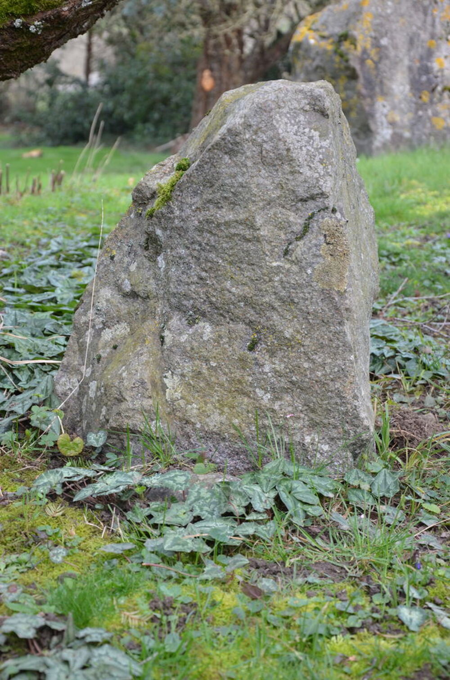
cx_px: 225
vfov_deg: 27.1
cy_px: 340
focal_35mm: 75
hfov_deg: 18.1
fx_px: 1413
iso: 220
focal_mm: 50
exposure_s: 1/125
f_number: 5.6
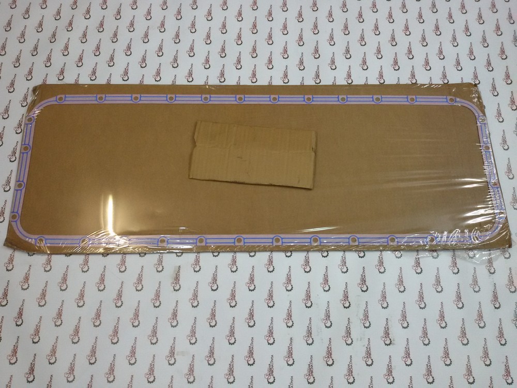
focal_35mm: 31
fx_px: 463
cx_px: 258
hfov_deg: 58.4
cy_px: 194
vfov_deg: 45.4
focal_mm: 2.93
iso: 160
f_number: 2.4
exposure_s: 1/33
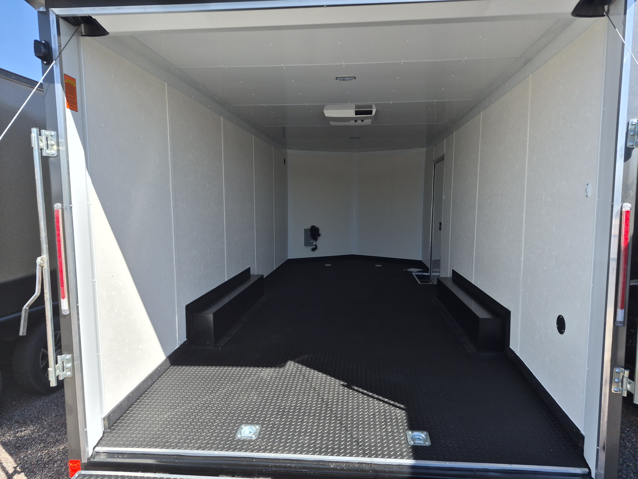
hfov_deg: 73.9
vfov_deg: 58.9
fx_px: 424
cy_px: 240
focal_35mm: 23
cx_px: 319
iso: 80
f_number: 1.8
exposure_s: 1/6064
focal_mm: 5.4
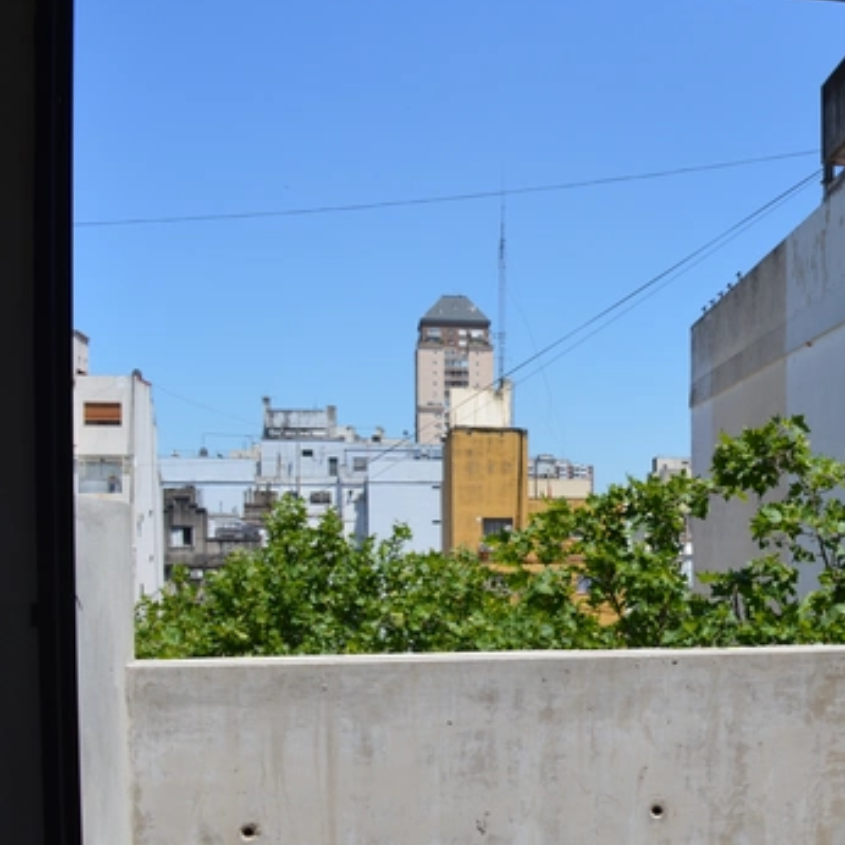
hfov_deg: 29.3
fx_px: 1464
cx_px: 908
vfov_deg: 31.8
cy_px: 595
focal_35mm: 53
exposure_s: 1/320
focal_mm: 18
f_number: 9
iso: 100
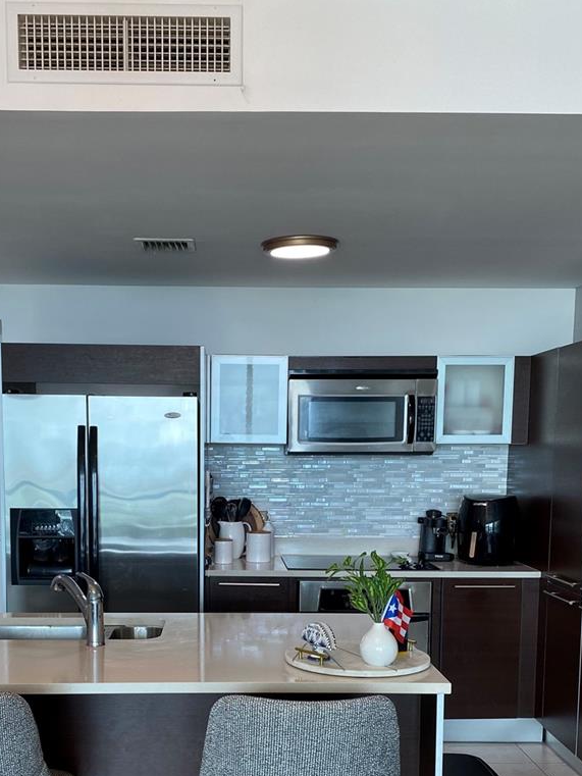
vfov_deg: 44.6
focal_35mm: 41
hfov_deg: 35.1
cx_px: 240
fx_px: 919
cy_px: 561
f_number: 1.8
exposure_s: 1/121
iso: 80
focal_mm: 4.25
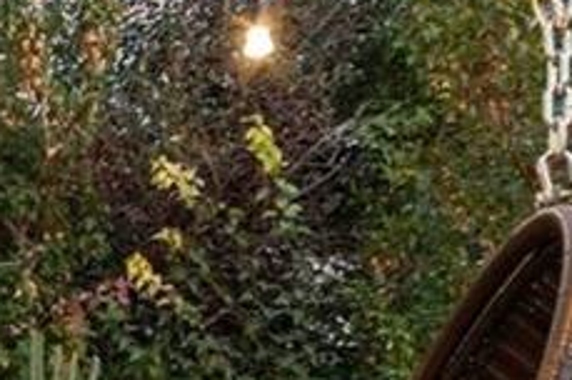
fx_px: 1666
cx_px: -490
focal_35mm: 105
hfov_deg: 16.1
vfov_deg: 12.2
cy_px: 618
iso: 400
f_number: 8
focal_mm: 10
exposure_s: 1.6
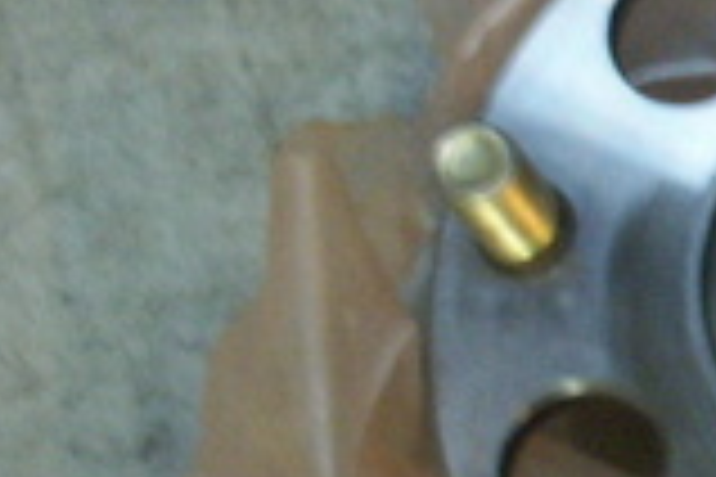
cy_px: -130
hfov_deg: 5.1
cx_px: 1621
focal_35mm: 397
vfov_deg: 3.5
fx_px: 7895
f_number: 3.5
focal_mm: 18.97
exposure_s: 1/4
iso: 200
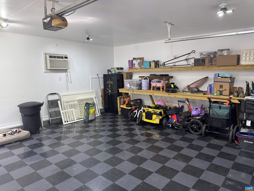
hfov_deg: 71.6
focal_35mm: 24
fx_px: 176
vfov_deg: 56.8
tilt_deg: -8.5
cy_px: 96
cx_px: 127
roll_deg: +0.2
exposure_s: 1/120
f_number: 1.78
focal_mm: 6.76
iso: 125
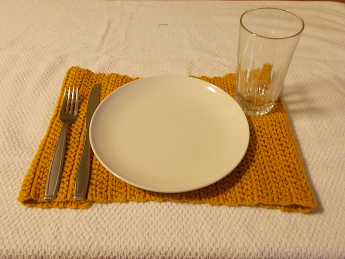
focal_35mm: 34
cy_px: 130
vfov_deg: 41.8
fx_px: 339
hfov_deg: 54.0
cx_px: 172
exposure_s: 1/6
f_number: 3.6
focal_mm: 6
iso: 200
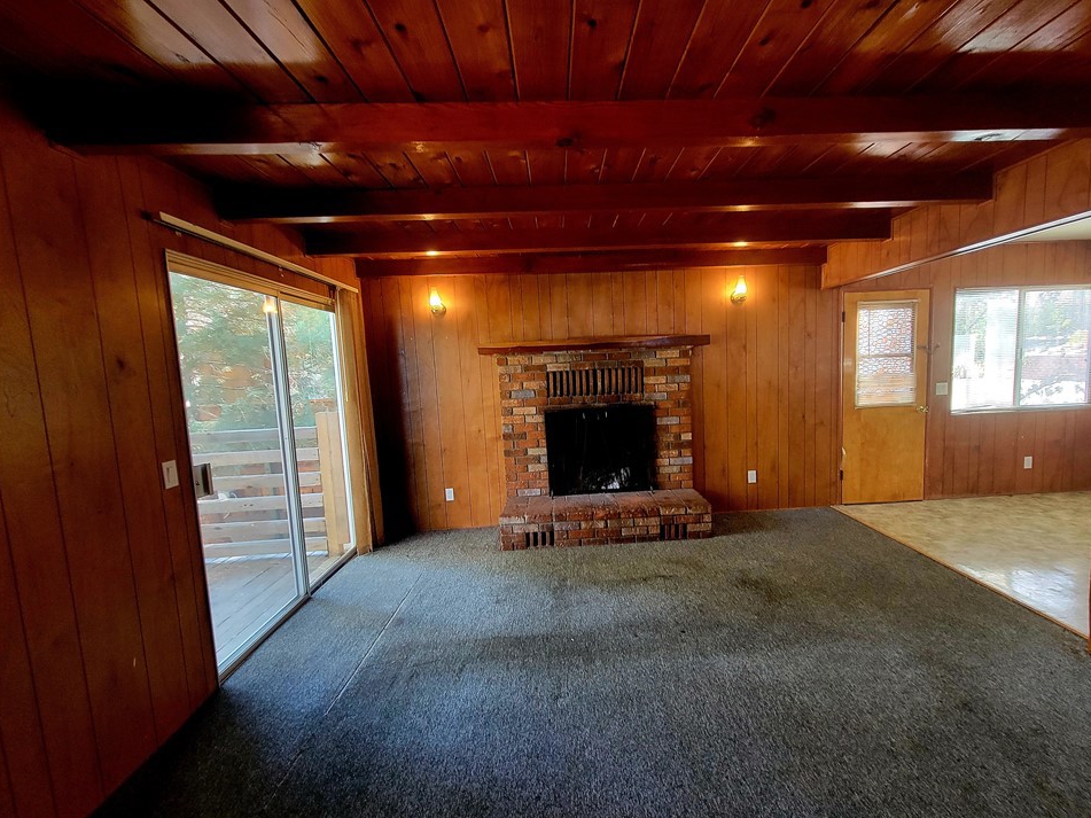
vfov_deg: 85.6
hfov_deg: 101.9
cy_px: 422
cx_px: 582
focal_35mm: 14
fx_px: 441
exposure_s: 1/40
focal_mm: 2.2
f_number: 2.2
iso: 320
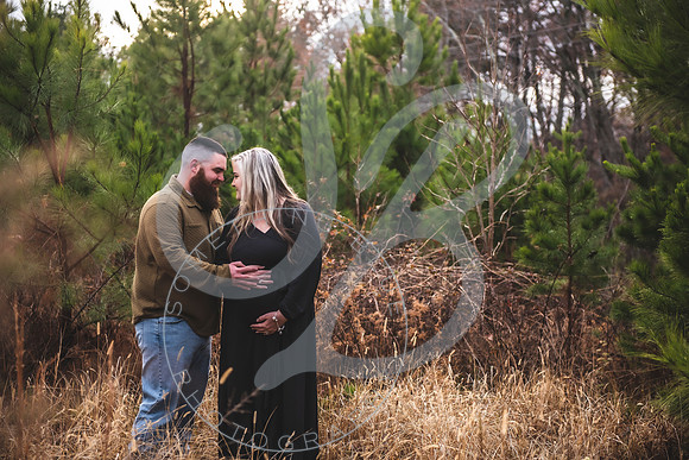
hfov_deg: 28.8
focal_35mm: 70
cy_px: 230
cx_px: 344
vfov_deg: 19.5
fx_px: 1340
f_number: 2.8
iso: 500
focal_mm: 70
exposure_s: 1/250
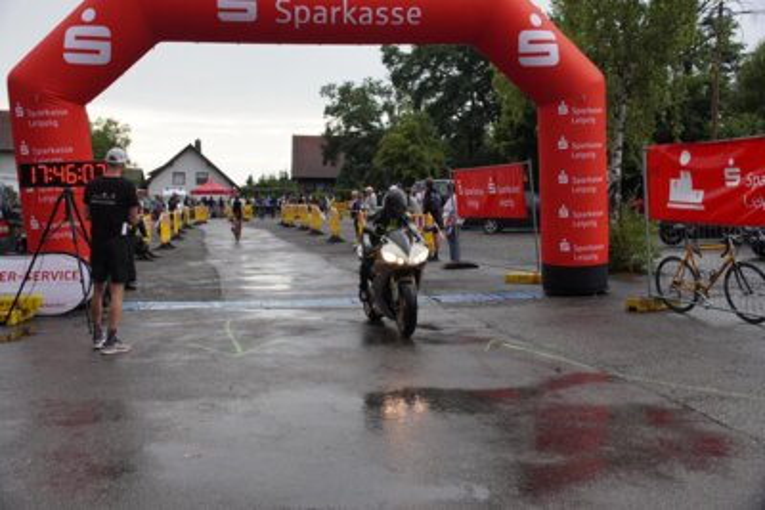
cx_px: 382
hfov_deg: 49.5
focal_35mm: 39
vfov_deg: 34.2
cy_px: 255
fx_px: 829
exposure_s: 1/640
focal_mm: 26
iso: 1600
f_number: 6.3
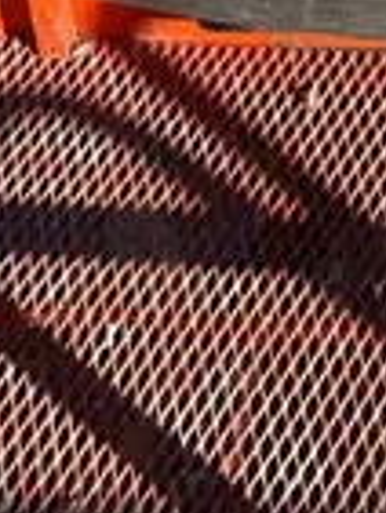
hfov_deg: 10.8
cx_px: 484
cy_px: -424
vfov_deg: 13.1
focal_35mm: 135
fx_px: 2004
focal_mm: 4.2
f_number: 1.6
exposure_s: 1/4464
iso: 50
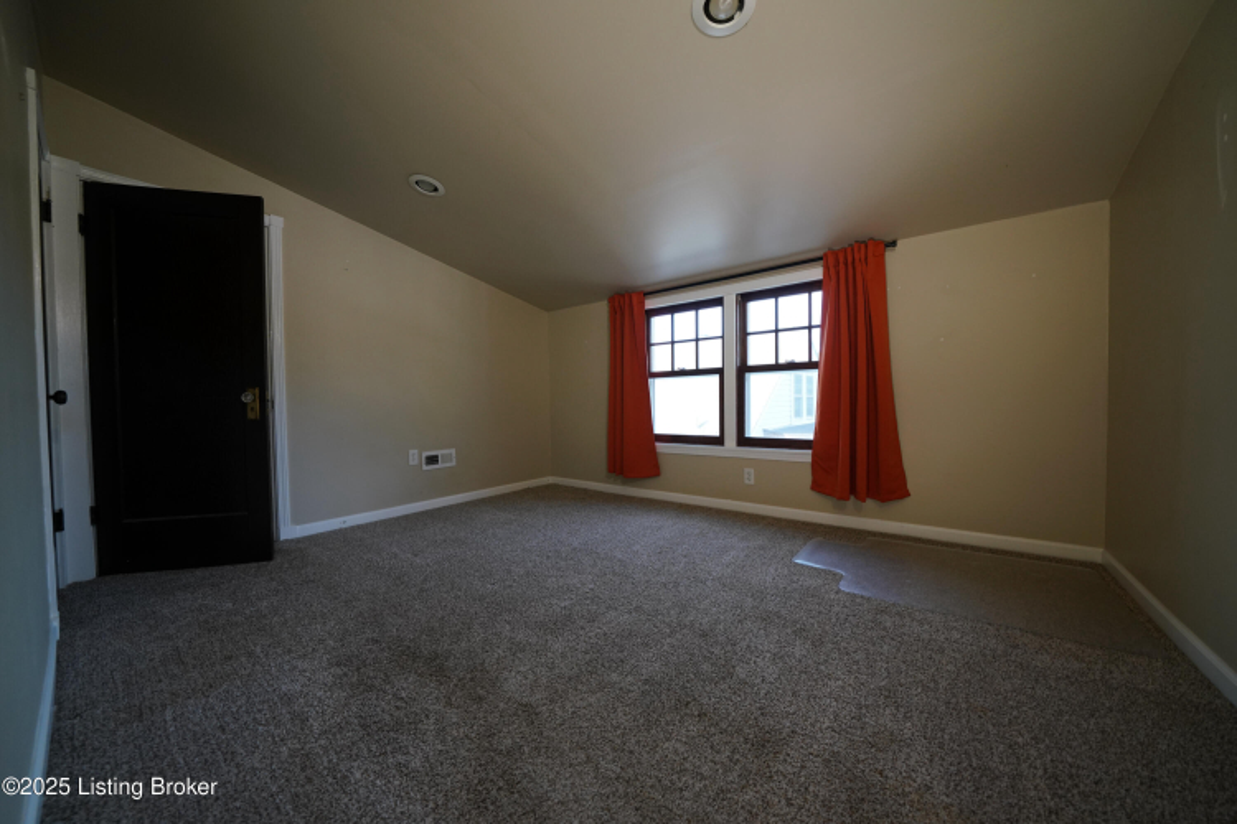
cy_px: 412
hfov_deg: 112.6
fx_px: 412
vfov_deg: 90.0
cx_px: 618
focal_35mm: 12
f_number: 4
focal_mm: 12
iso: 800
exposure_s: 1/160
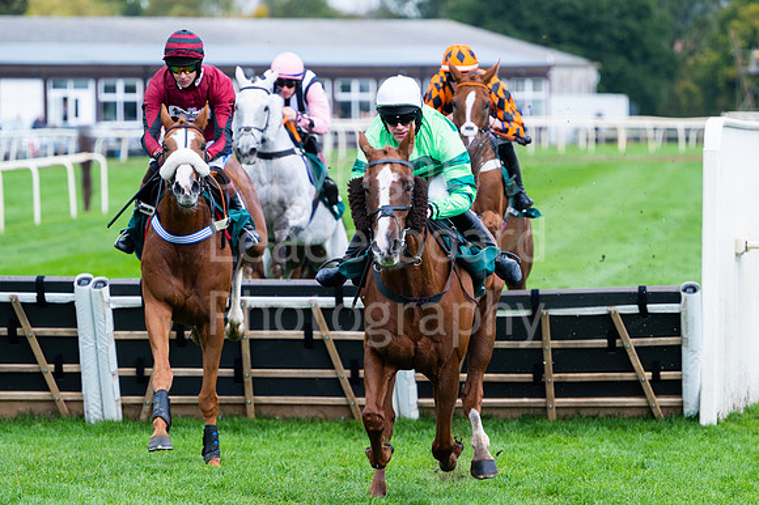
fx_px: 4297
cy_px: 227
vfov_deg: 6.7
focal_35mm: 204
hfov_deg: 10.1
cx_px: 418
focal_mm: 185
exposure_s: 1/1600
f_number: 4
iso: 500
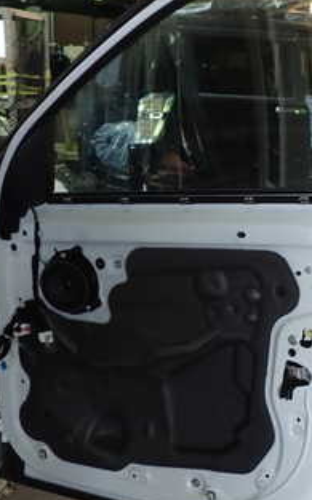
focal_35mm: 61
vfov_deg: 33.5
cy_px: 252
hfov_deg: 20.8
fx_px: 832
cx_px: 282
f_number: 2.3
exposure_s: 1/60
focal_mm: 5.4
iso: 160
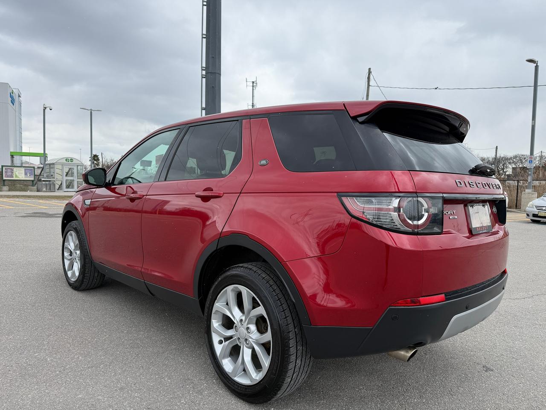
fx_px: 379
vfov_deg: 56.8
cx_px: 273
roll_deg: -1.3
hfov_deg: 71.6
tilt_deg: -3.0
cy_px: 205
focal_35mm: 24
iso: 80
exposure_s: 1/2907
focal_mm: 6.76
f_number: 1.78
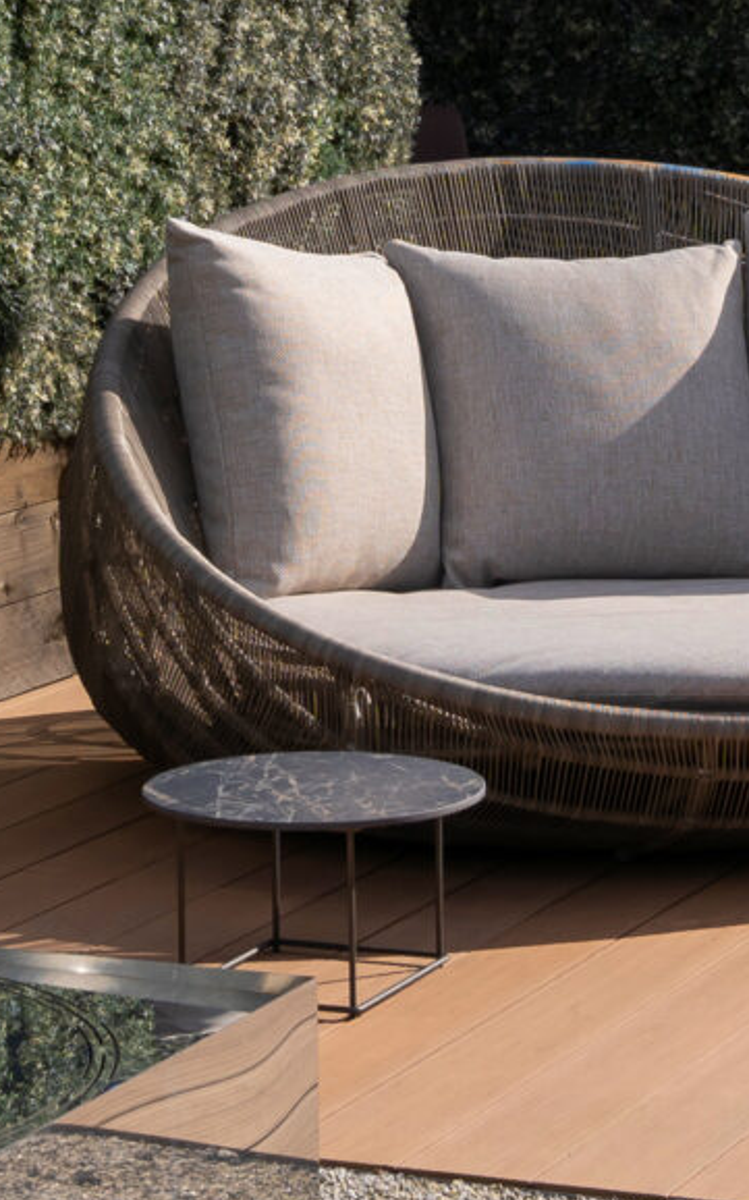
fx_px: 4281
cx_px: 532
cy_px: -318
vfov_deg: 15.3
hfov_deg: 10.0
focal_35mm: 131
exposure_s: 1/500
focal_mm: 29
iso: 250
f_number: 8
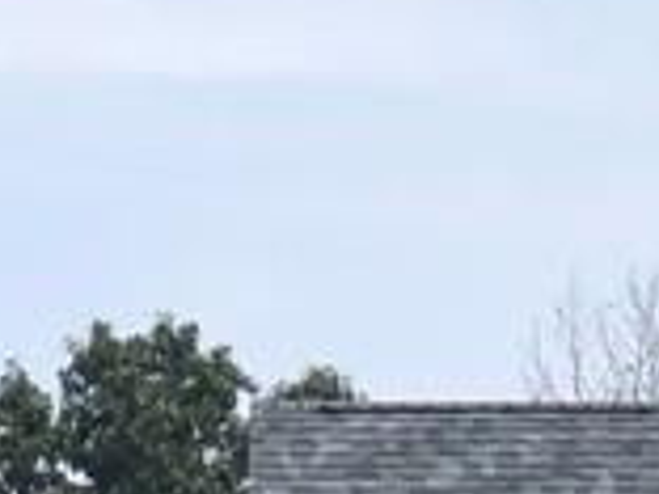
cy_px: 1288
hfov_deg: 5.3
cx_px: 642
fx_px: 7101
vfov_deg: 3.9
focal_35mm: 373
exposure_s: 1/842
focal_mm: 6.6
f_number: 2.8
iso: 20
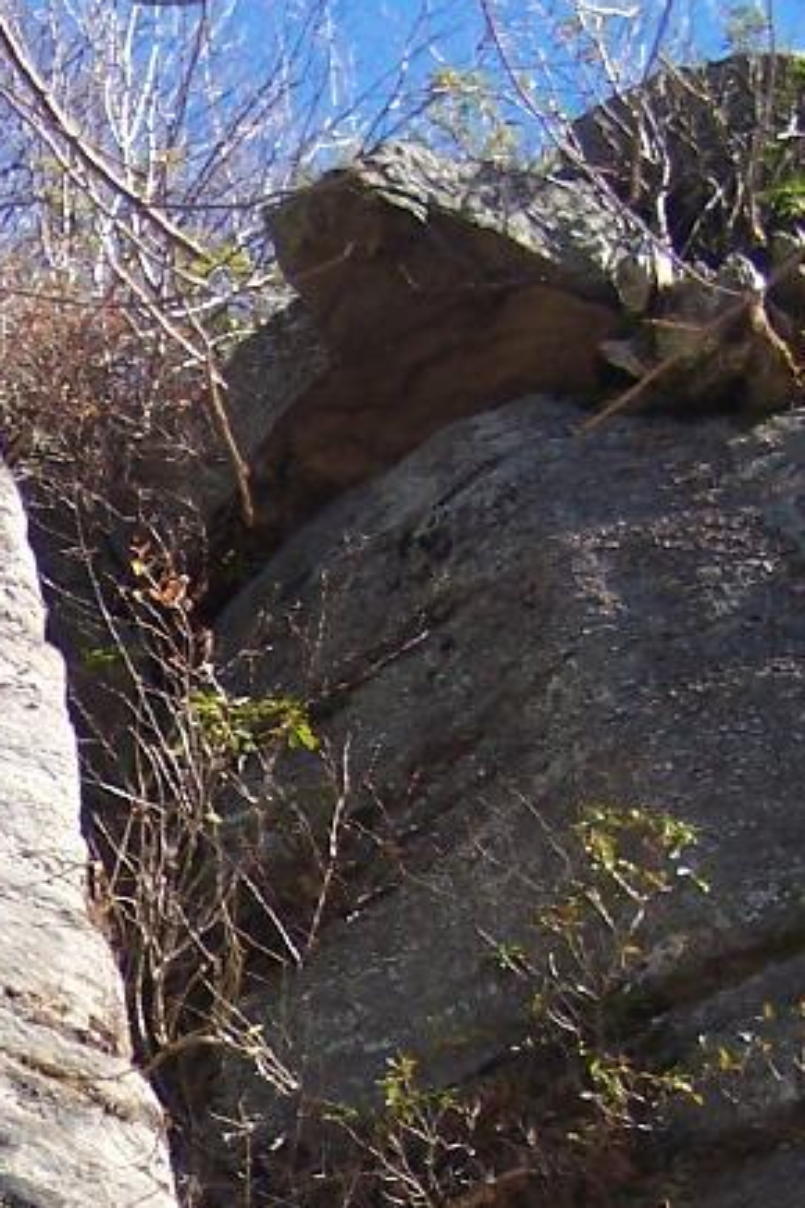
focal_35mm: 124
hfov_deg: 10.7
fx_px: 4159
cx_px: -391
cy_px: 1334
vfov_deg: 16.0
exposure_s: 1/500
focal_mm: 6.3
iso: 100
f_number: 2.8
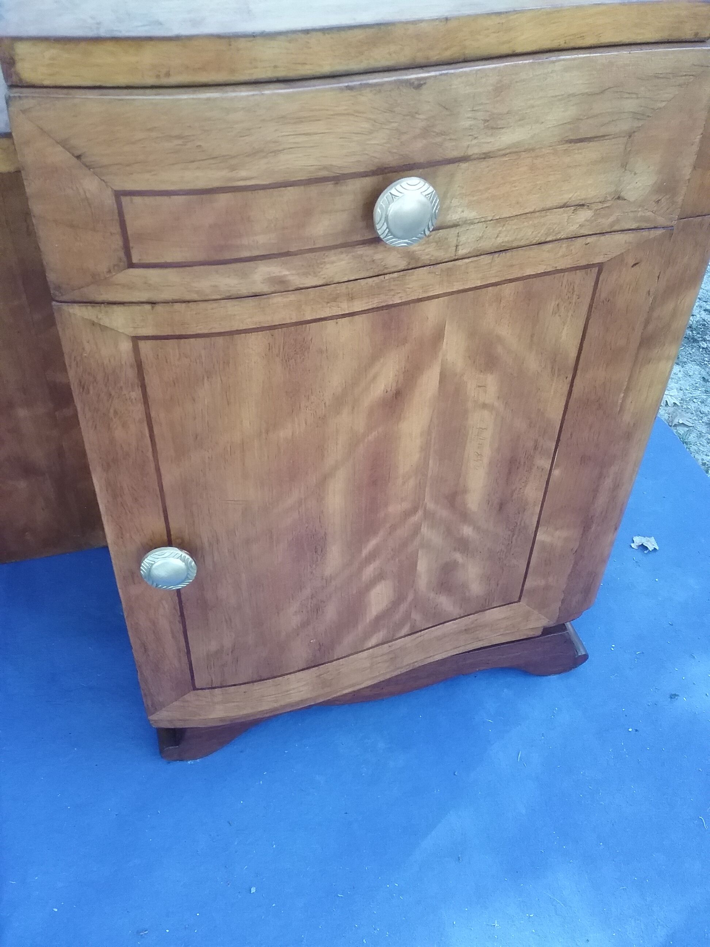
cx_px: 355
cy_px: 474
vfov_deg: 58.4
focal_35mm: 31
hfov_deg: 45.4
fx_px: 848
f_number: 2.2
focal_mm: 3.3
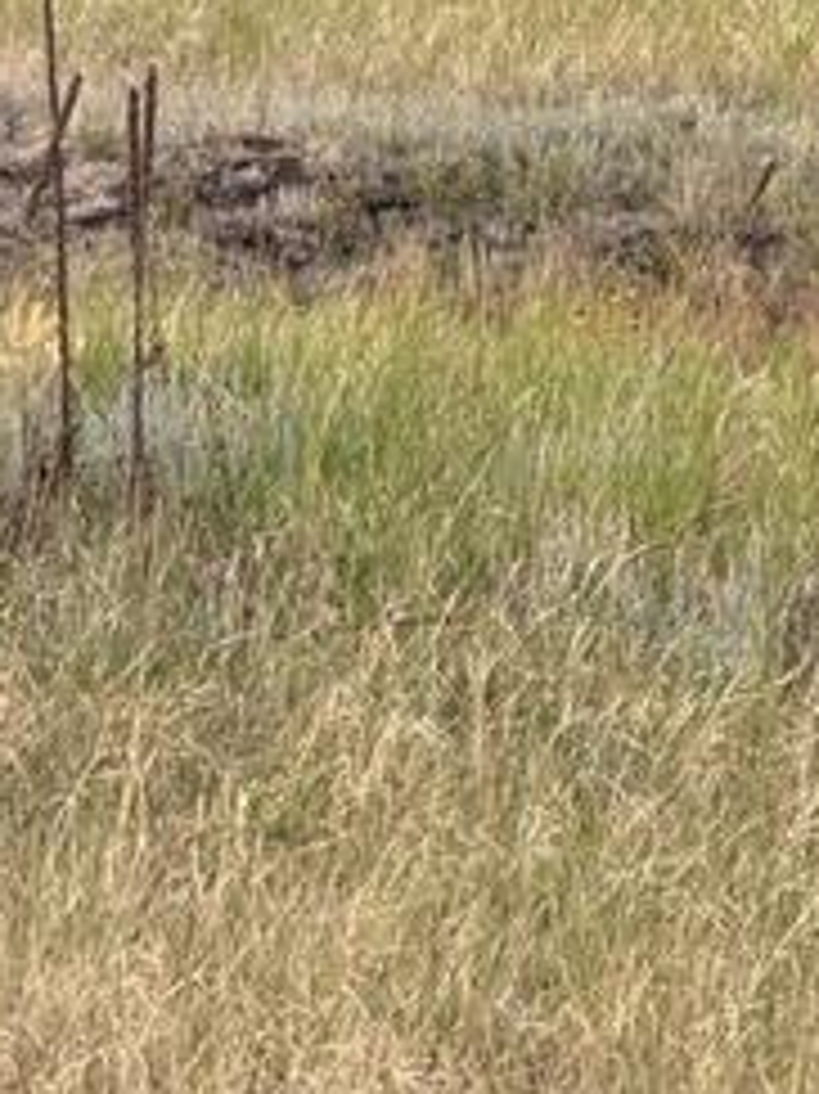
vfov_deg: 6.2
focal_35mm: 316
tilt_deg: -1.5
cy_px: -522
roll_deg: +0.6
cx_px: 1177
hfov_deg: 4.7
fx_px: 9977
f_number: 2.8
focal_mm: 16.89
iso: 50
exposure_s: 1/133
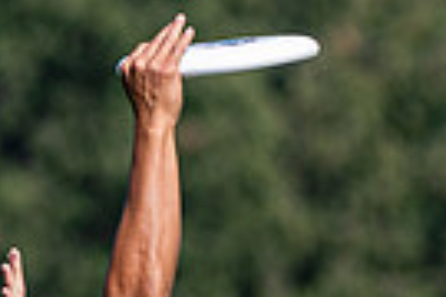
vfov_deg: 0.8
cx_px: -4
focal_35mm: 1831
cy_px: 761
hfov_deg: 1.1
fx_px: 22682
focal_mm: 200
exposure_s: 1/1600
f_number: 4
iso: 100
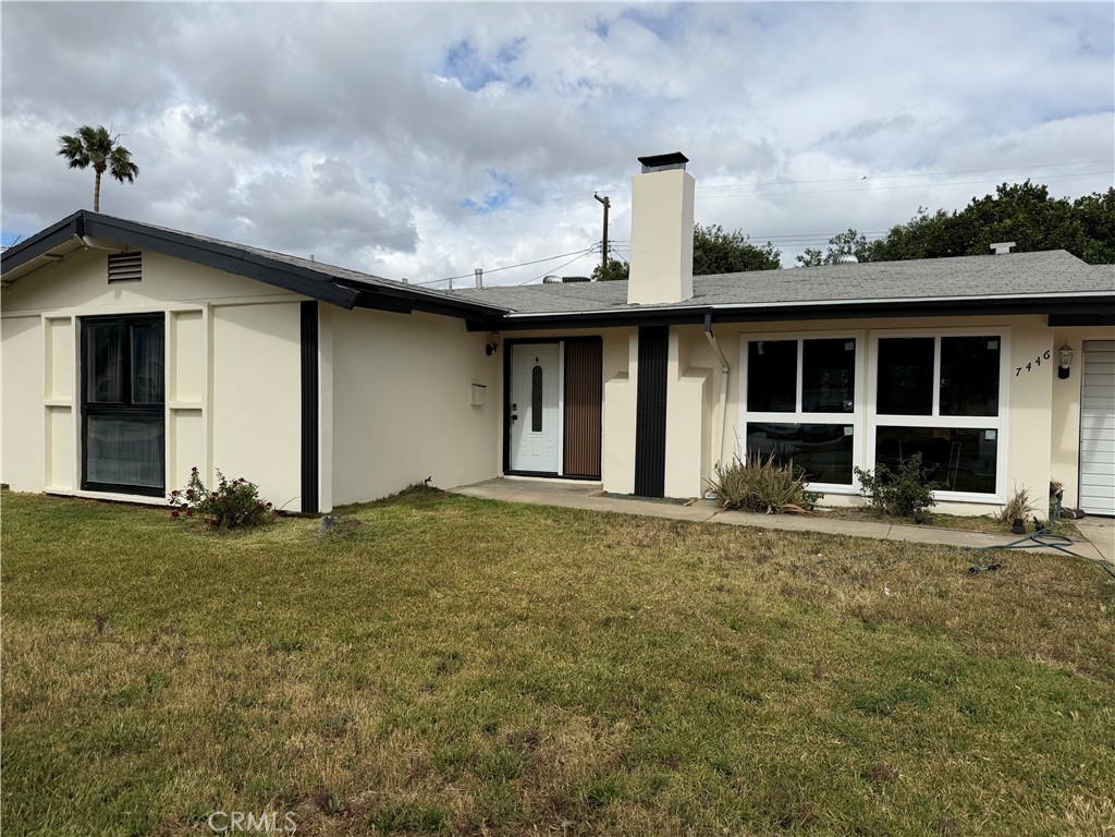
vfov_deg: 56.8
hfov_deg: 71.6
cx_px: 558
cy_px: 418
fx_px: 773
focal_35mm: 24
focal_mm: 6.76
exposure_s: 1/7353
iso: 80
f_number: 1.78
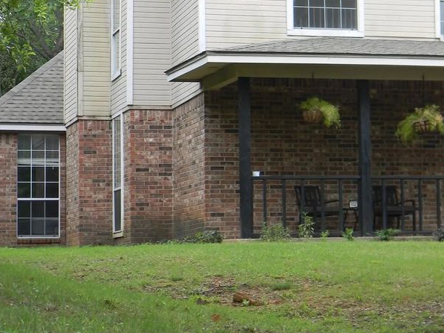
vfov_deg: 12.8
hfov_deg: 16.9
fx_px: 1474
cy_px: 81
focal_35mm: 115
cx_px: 378
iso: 80
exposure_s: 1/105
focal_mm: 12.2
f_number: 4.3
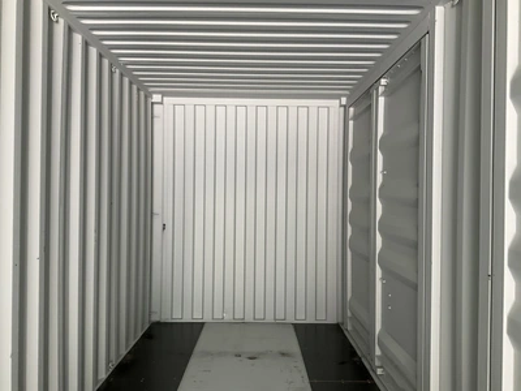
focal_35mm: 29
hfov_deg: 61.7
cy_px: 196
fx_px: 436
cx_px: 260
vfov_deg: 48.2
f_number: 1.8
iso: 160
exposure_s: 1/60
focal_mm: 3
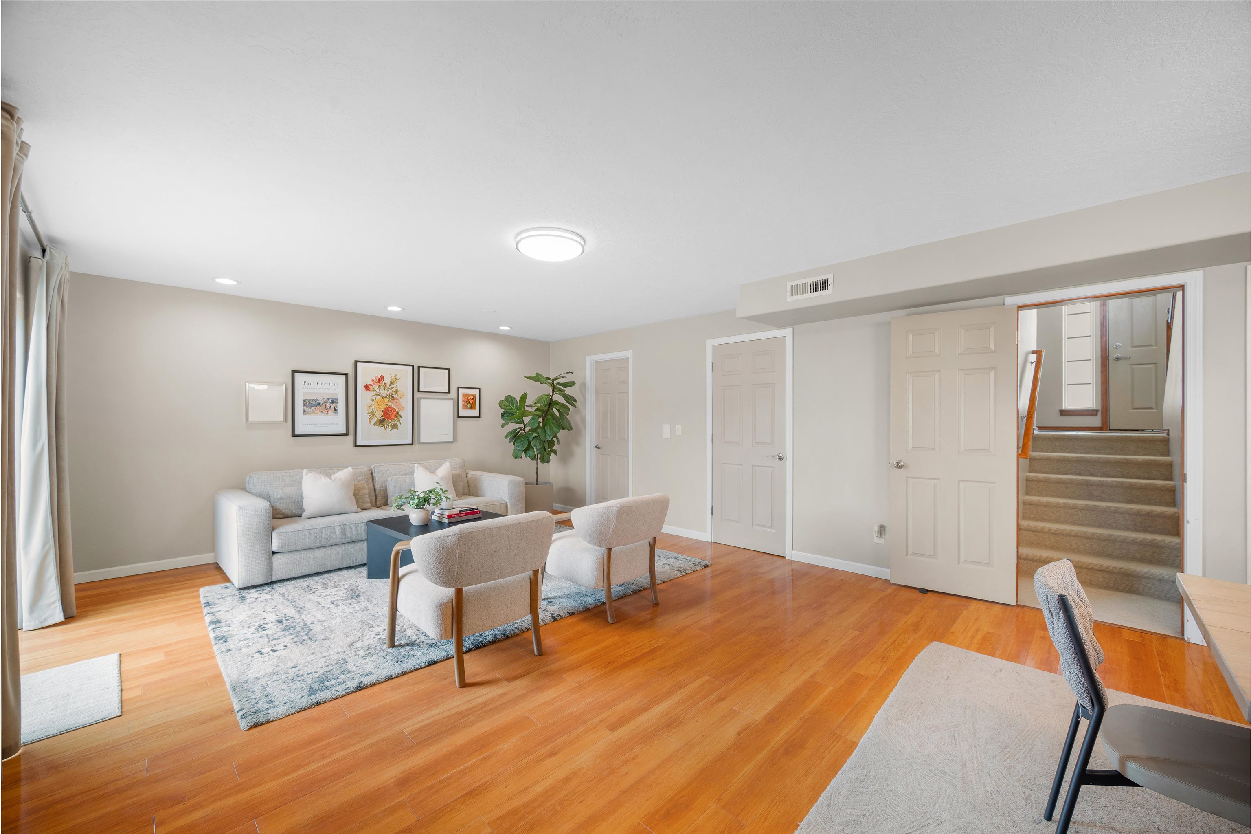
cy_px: 417
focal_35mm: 14
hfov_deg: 104.3
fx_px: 486
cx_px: 626
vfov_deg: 81.2
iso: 100
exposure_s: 2
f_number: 8
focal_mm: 14
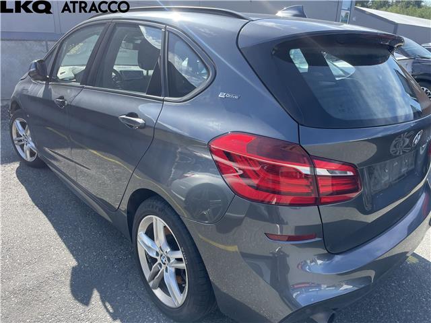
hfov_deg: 67.3
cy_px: 162
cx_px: 216
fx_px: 324
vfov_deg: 53.1
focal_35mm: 26
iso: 32
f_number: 1.6
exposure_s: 1/849
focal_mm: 4.2
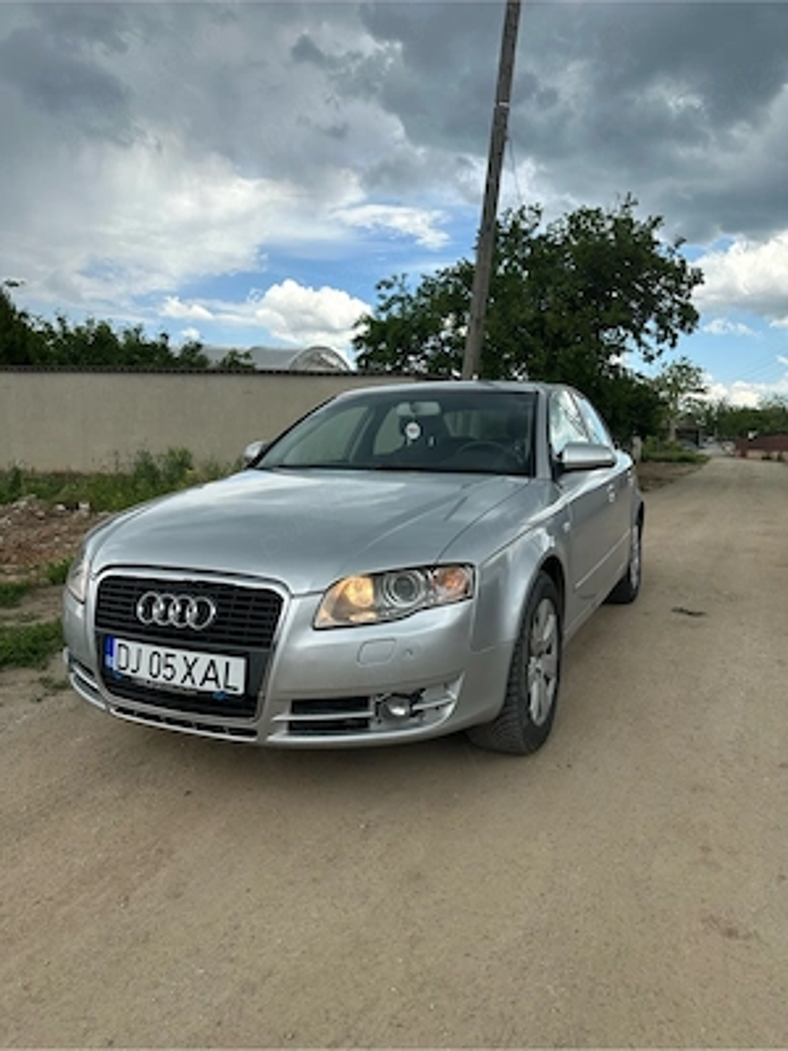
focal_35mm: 24
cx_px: 394
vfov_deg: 71.6
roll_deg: -2.5
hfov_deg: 56.8
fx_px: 728
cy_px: 526
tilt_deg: -6.0
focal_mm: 6.86
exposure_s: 1/2028
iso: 80
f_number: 1.78
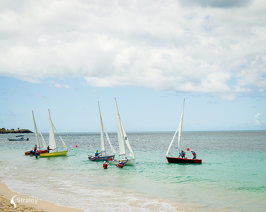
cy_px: 106
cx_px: 133
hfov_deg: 35.0
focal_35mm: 54
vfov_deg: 28.3
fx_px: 421
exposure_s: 1/320
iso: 64
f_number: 6.3
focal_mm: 46
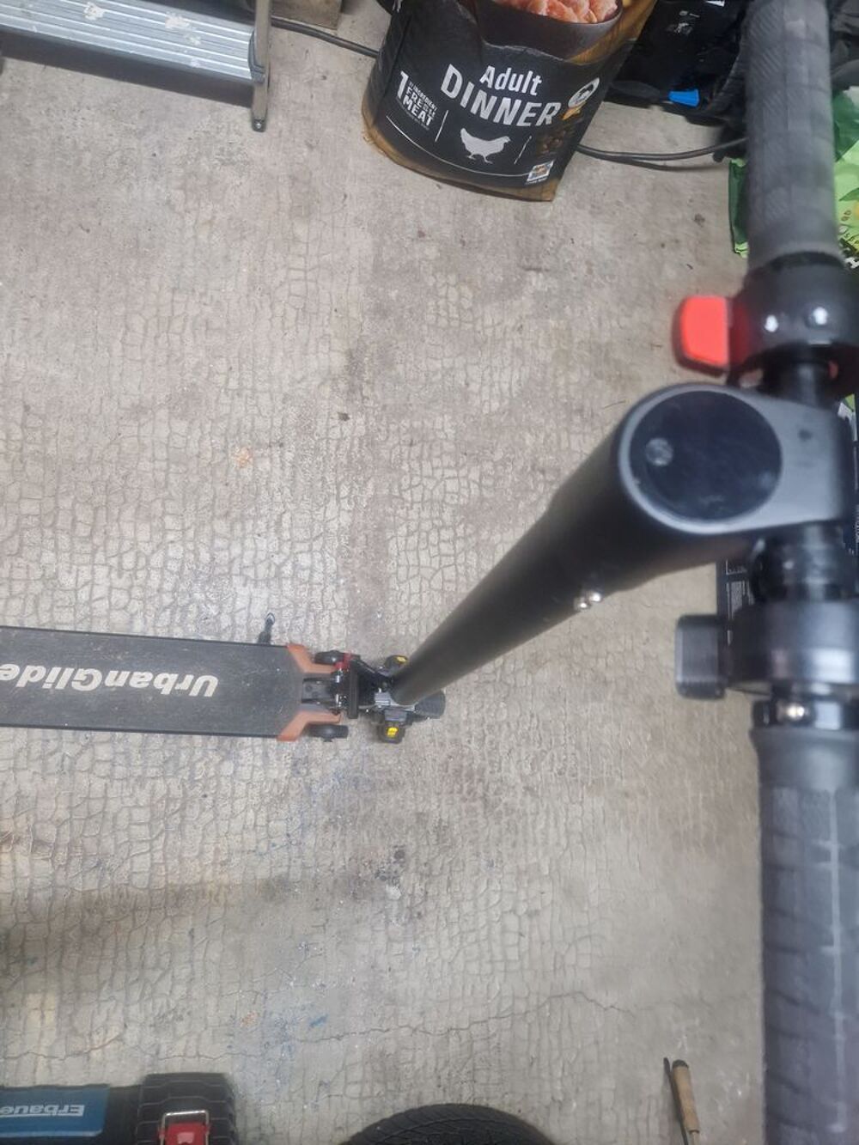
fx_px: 761
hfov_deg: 58.9
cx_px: 430
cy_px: 572
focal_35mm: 23
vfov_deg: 73.9
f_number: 1.8
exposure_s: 1/33
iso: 640
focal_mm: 5.4
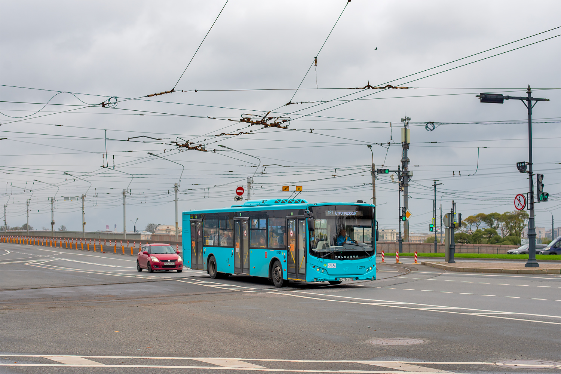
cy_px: 187
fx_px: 779
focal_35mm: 50
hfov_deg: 39.6
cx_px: 280
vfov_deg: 27.0
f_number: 5.6
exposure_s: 1/640
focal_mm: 50
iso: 200
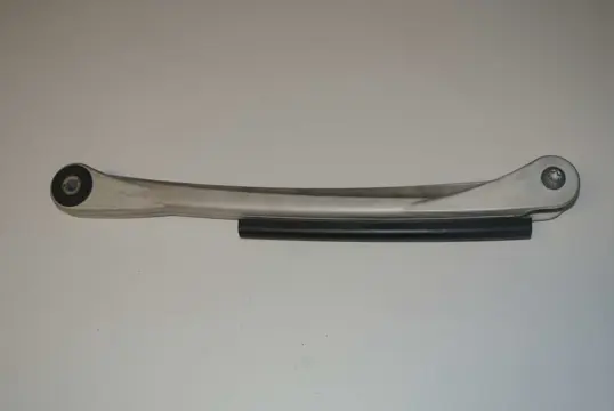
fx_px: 666
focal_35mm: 39
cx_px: 307
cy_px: 206
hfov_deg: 49.5
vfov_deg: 34.3
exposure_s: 1/60
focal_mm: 14.5
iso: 200
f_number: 4
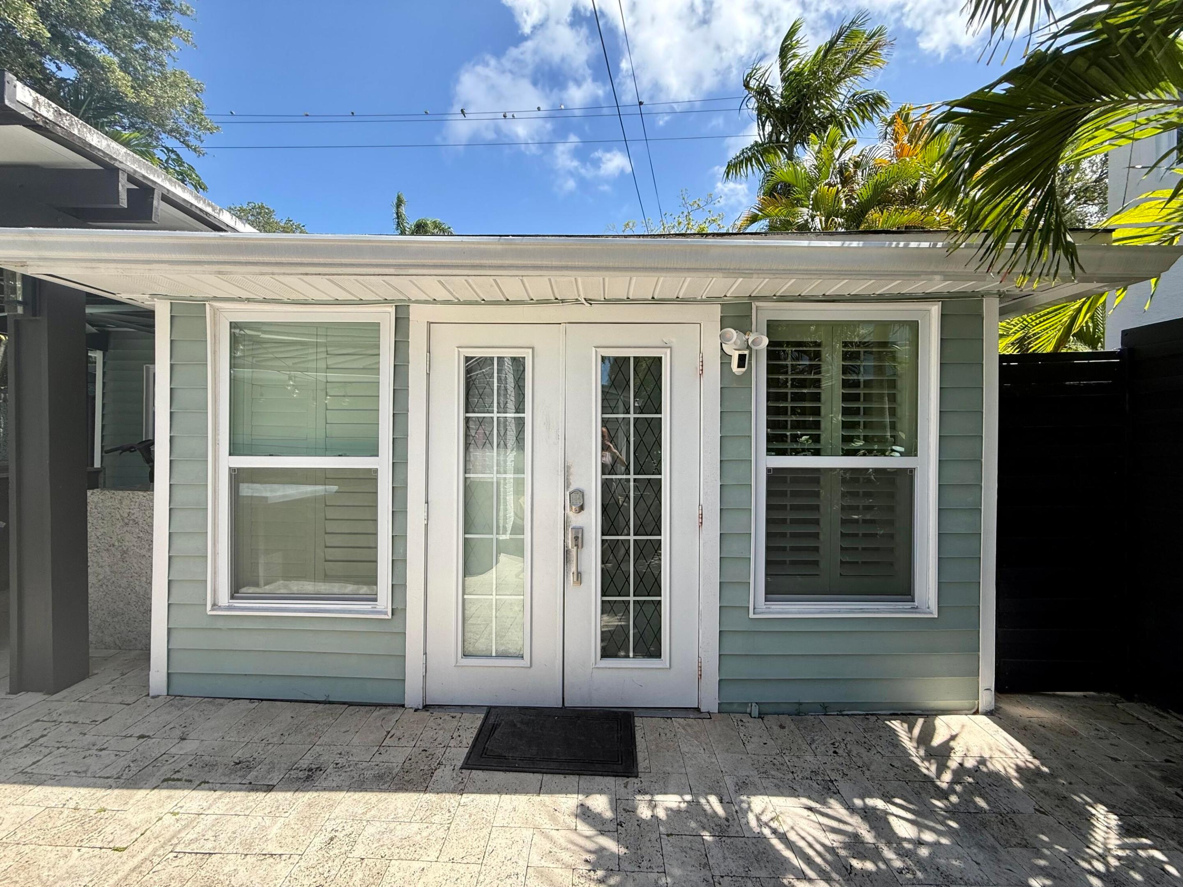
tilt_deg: +0.0
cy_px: 444
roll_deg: -0.4
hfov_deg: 102.1
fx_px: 478
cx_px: 592
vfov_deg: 85.7
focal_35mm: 14
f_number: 2.2
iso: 50
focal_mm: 2.22
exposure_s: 1/955
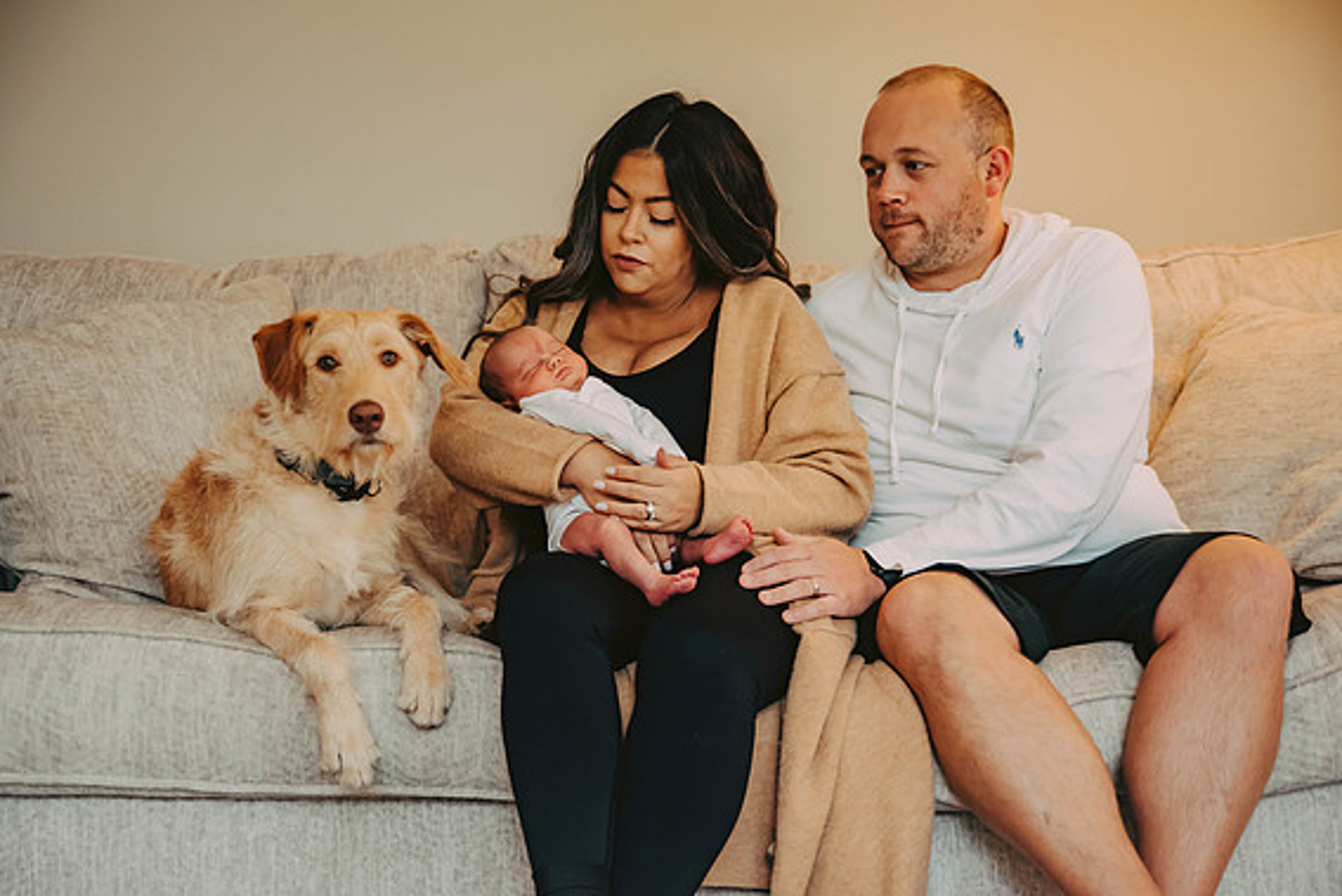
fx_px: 1827
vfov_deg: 27.5
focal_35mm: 49
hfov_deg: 40.3
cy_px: 453
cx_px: 669
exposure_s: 1/160
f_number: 2.8
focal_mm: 48
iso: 800
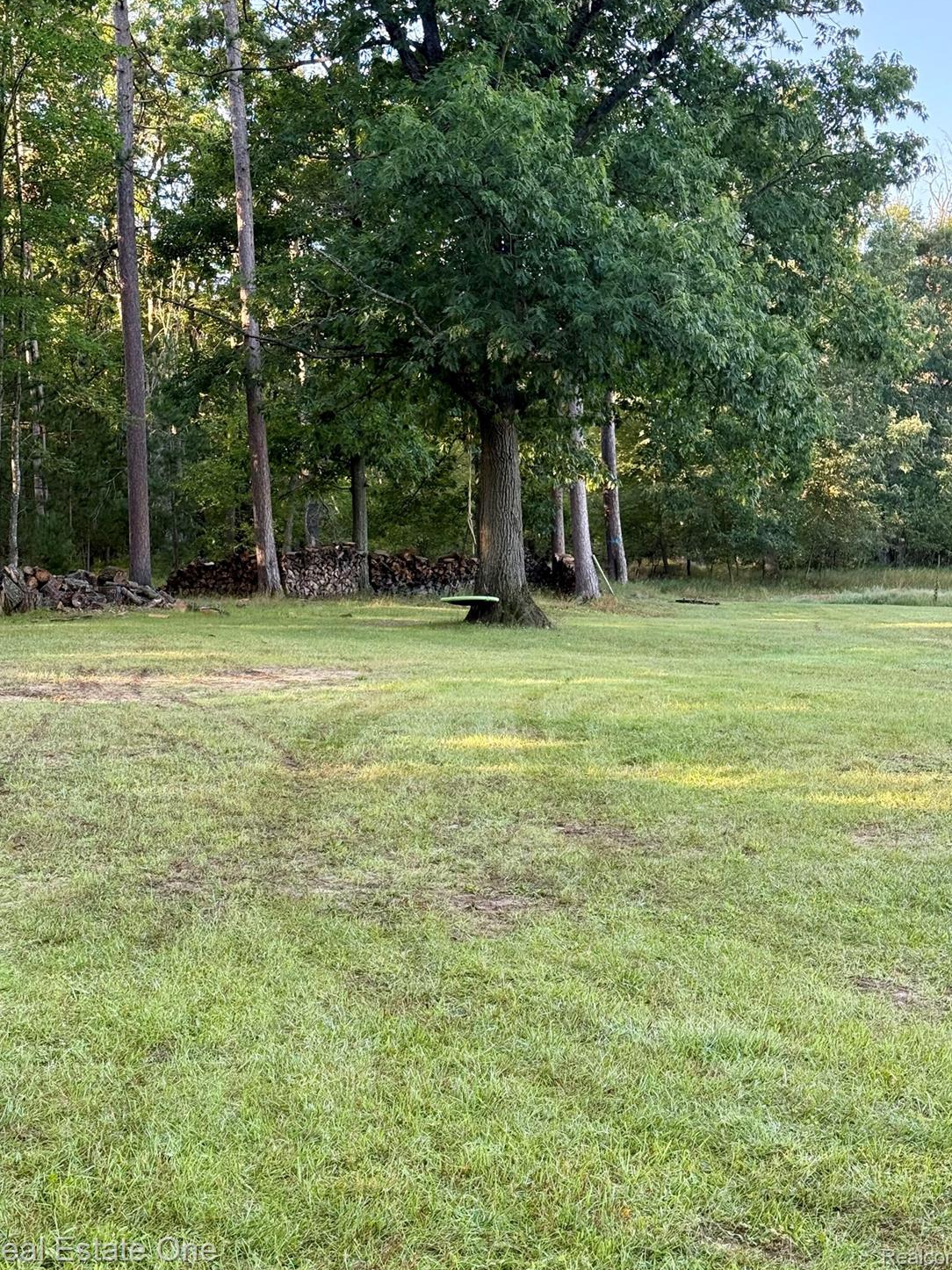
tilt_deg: -1.2
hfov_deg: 28.6
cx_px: 478
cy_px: 598
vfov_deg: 37.5
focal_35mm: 51
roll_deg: +0.3
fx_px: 1871
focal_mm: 6.76
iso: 125
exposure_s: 1/225
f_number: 1.78
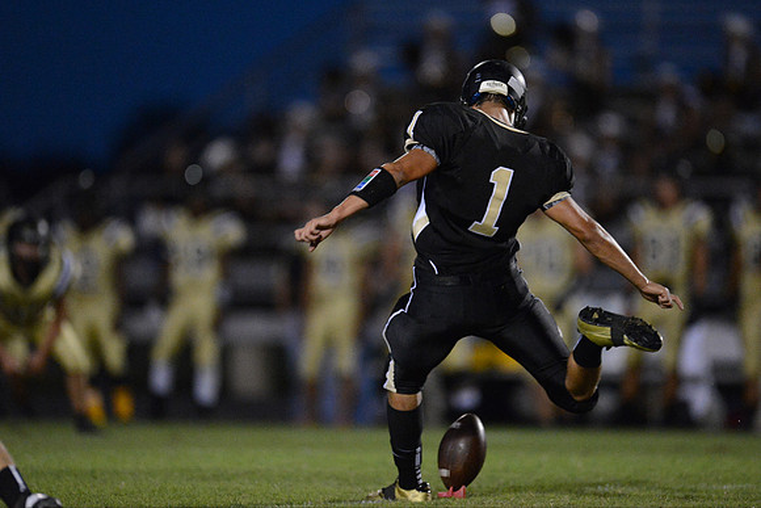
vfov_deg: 3.4
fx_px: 8457
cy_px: 254
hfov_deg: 5.2
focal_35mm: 400
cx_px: 380
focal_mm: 400
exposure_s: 1/800
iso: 12800
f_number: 2.8
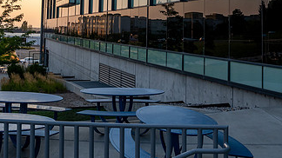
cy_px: -2
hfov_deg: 45.4
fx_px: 336
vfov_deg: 25.1
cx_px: 124
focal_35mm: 45
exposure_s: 1/500
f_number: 10
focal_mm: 24
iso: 800
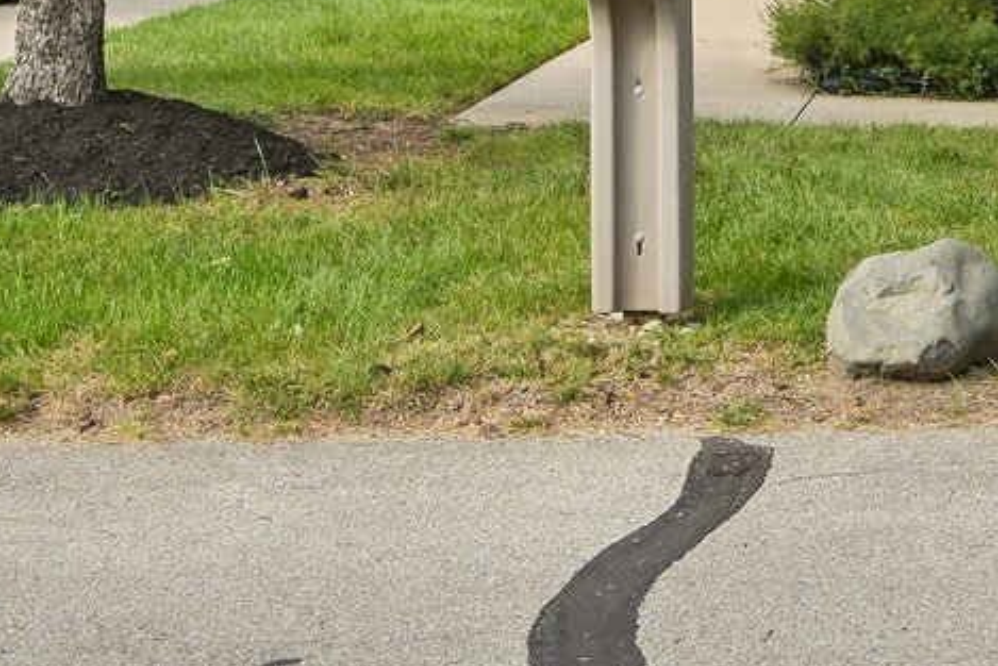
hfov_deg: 20.4
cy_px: -727
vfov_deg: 12.3
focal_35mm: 96
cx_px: 1036
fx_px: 2662
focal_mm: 22
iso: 100
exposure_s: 1/200
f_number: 8
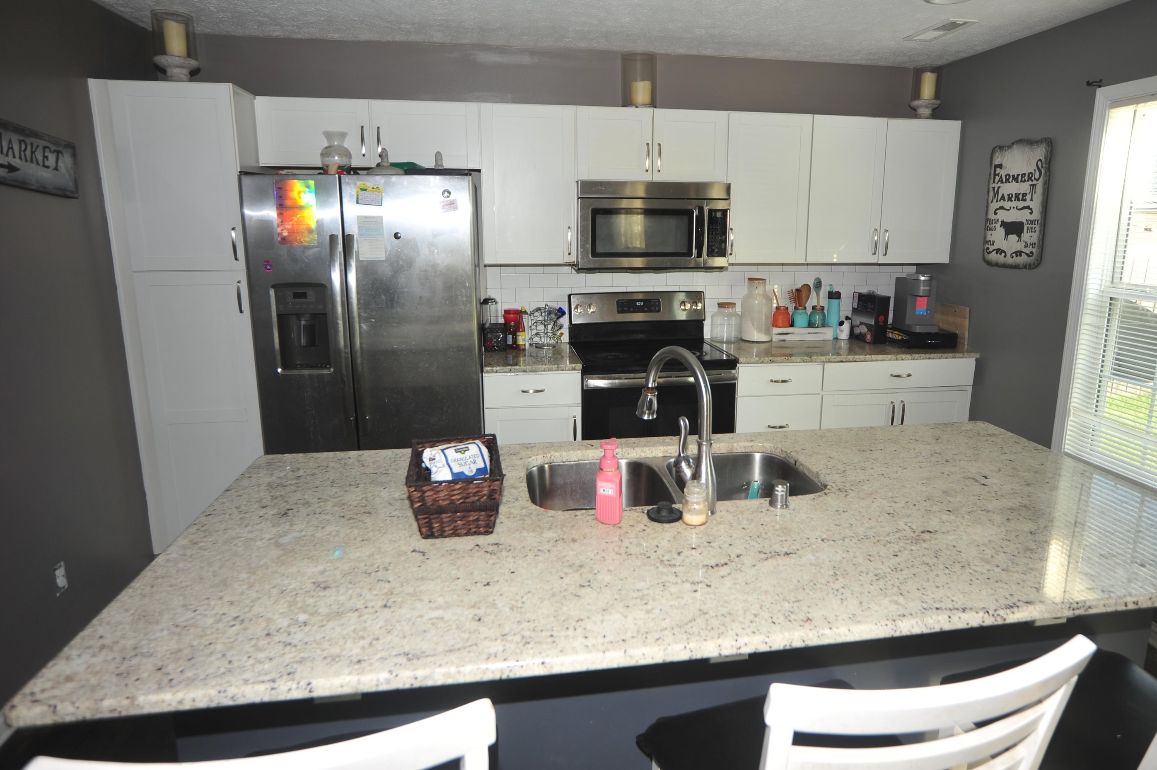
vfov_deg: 57.1
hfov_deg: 78.5
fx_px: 707
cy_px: 356
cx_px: 628
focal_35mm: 22
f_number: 5
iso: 200
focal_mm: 20
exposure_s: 1/60
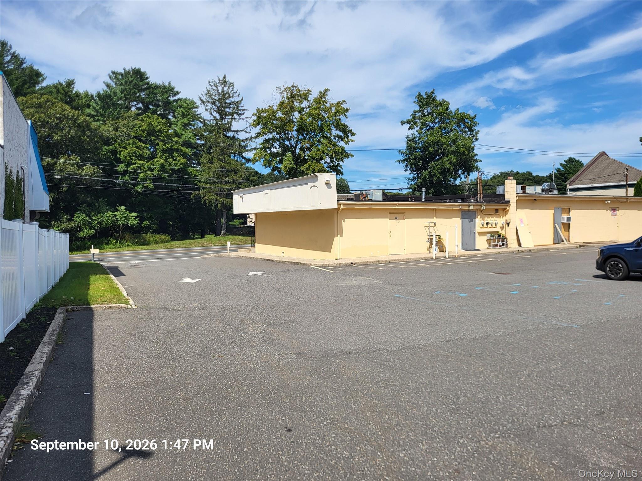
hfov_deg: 67.3
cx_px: 321
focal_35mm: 26
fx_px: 482
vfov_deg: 53.1
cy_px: 240
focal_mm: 5.4
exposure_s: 1/2905
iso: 40
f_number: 1.8
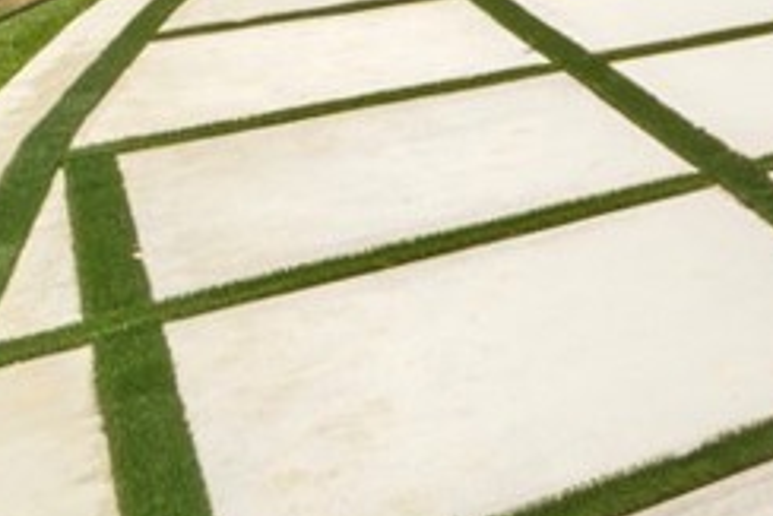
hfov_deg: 22.2
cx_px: 1327
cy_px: -331
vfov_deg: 18.3
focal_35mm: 63
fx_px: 1353
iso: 100
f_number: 22
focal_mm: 10
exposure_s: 1/30
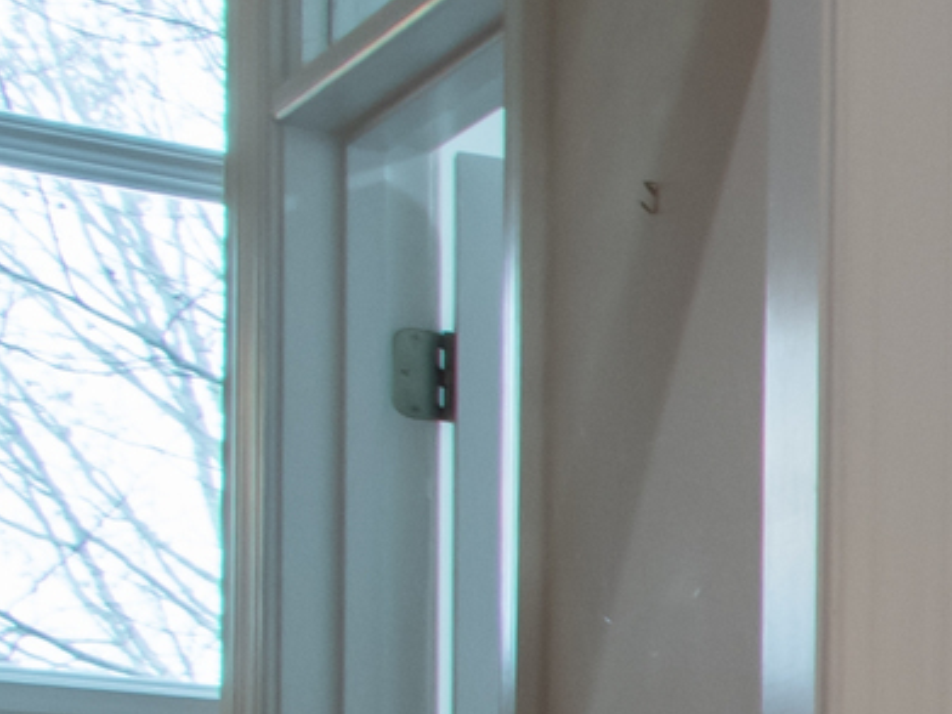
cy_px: 1370
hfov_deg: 9.7
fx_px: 3108
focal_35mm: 113
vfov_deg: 11.9
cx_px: 3279
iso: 250
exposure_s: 1/8
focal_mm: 10
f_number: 9
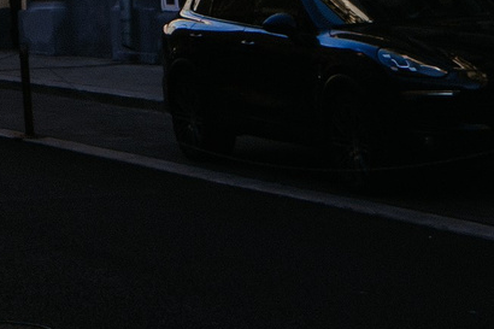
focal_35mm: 160
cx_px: -469
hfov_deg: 11.6
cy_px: -508
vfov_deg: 7.8
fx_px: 2195
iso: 125
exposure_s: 1/500
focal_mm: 25
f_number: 4
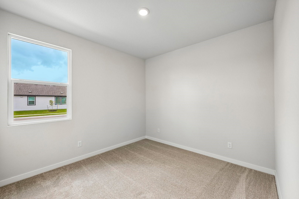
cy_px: 100
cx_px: 150
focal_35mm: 15
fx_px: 125
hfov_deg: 100.4
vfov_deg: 77.3
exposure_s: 1/20
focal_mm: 15
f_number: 6.7
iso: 100
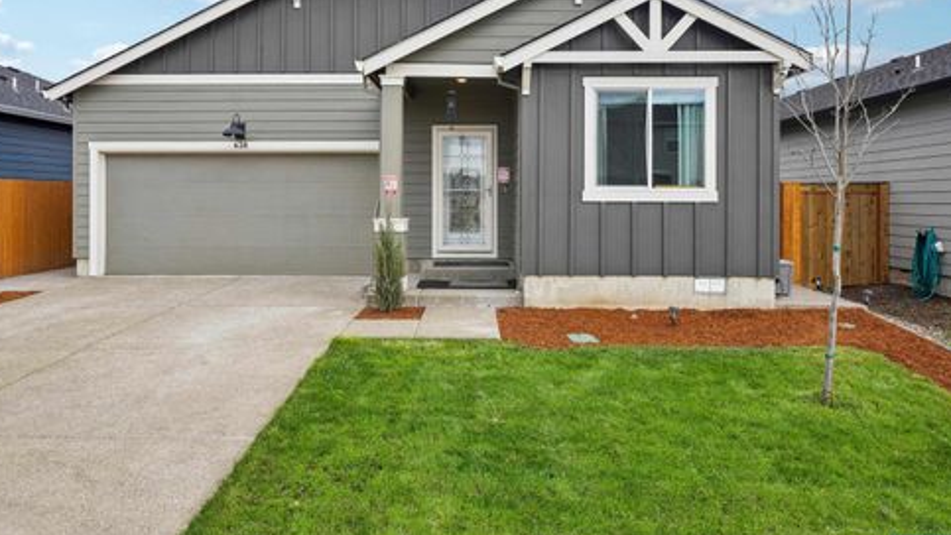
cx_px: 463
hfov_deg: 71.9
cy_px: 225
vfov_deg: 44.3
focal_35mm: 26
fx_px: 656
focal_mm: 24
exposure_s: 1/250
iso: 400
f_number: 8
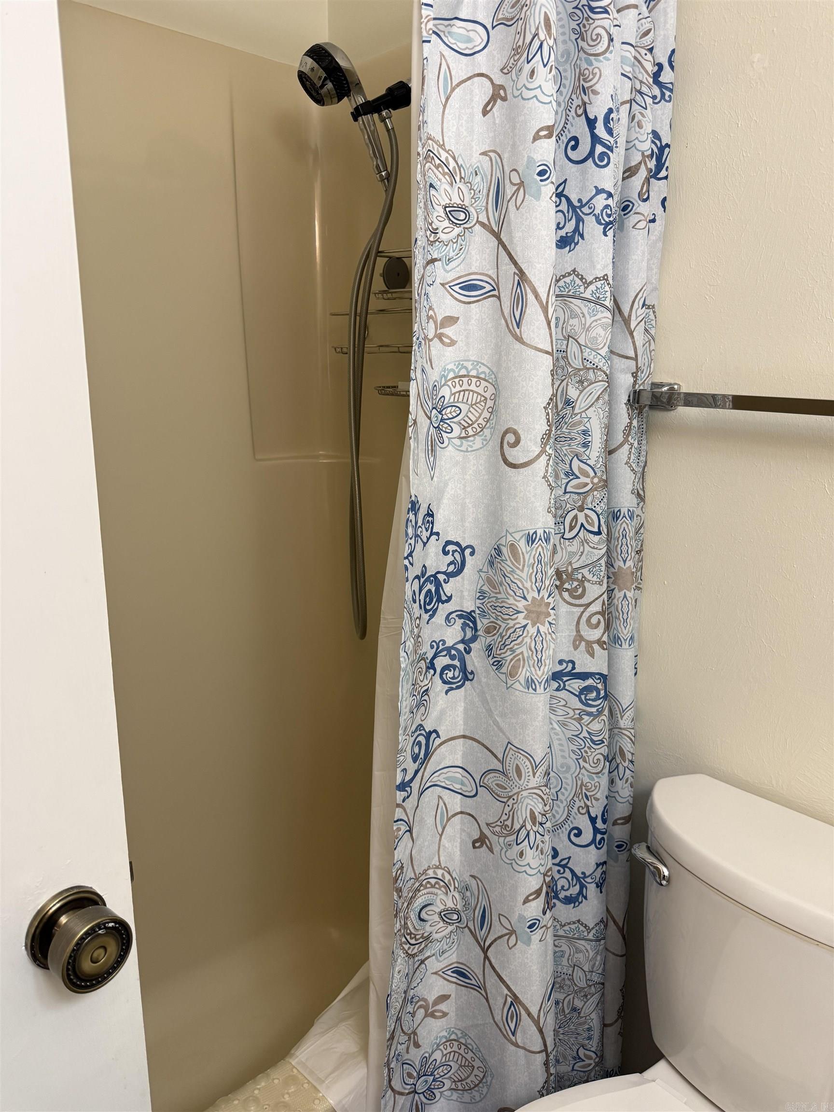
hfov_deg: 56.8
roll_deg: -1.1
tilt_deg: -13.3
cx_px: 417
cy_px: 556
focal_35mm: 24
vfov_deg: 71.6
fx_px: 771
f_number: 1.78
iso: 200
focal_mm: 6.76
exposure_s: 1/120
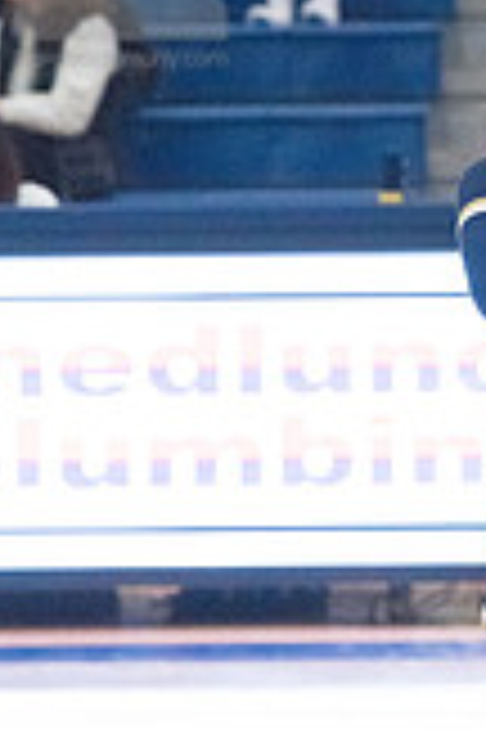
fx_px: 9578
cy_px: 428
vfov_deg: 4.4
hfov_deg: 2.9
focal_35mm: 473
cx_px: 616
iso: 8000
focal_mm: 170
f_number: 5
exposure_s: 1/1000
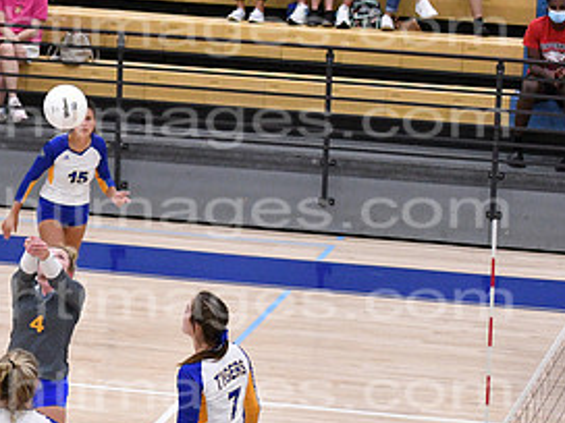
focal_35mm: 215
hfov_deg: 9.2
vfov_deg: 6.9
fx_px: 3509
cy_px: 349
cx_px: 46
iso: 6400
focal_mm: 70
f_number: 3.2
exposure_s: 1/1000
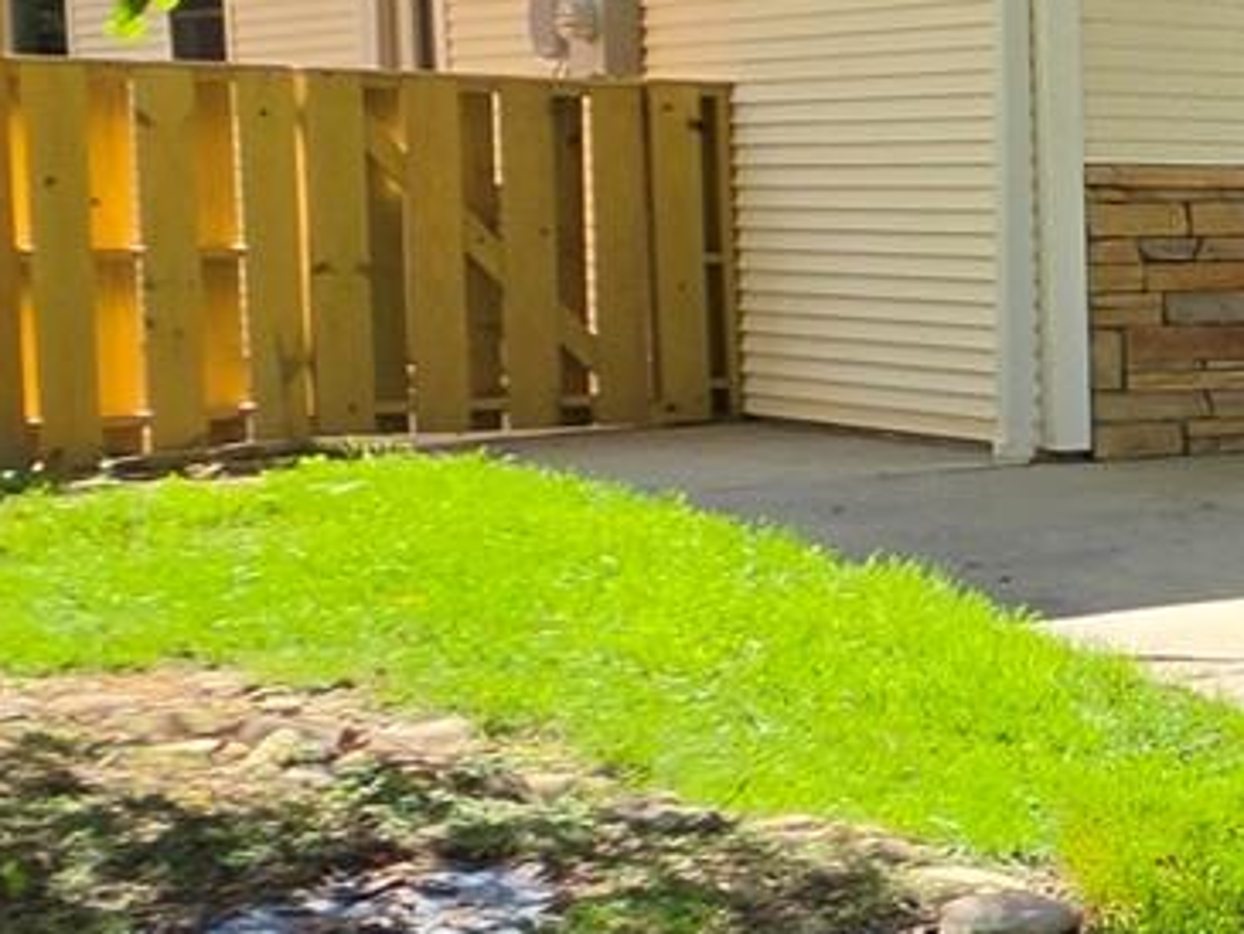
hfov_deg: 15.4
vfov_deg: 20.2
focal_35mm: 73
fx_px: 2624
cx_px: 2938
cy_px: 416
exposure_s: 1/812
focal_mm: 2.2
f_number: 1.9
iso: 32
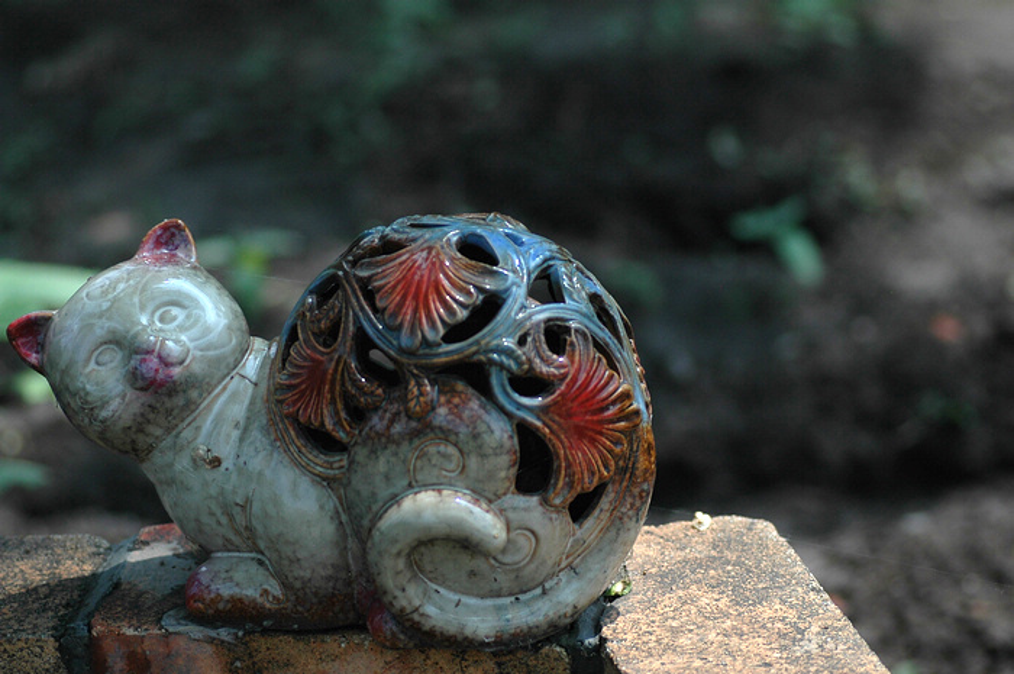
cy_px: 337
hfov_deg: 15.2
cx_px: 507
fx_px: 3798
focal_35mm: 135
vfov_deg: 10.1
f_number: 3
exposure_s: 1/2500
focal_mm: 90
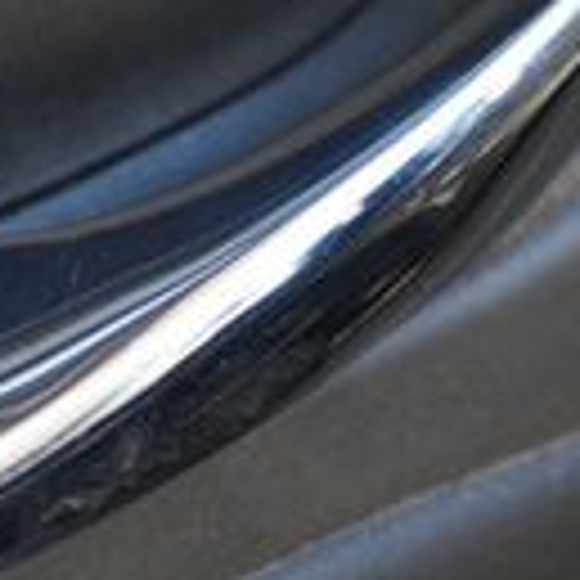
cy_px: -85
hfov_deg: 11.0
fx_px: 2997
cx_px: 148
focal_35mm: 158
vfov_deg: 10.9
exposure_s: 1/60
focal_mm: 25
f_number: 4.5
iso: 400
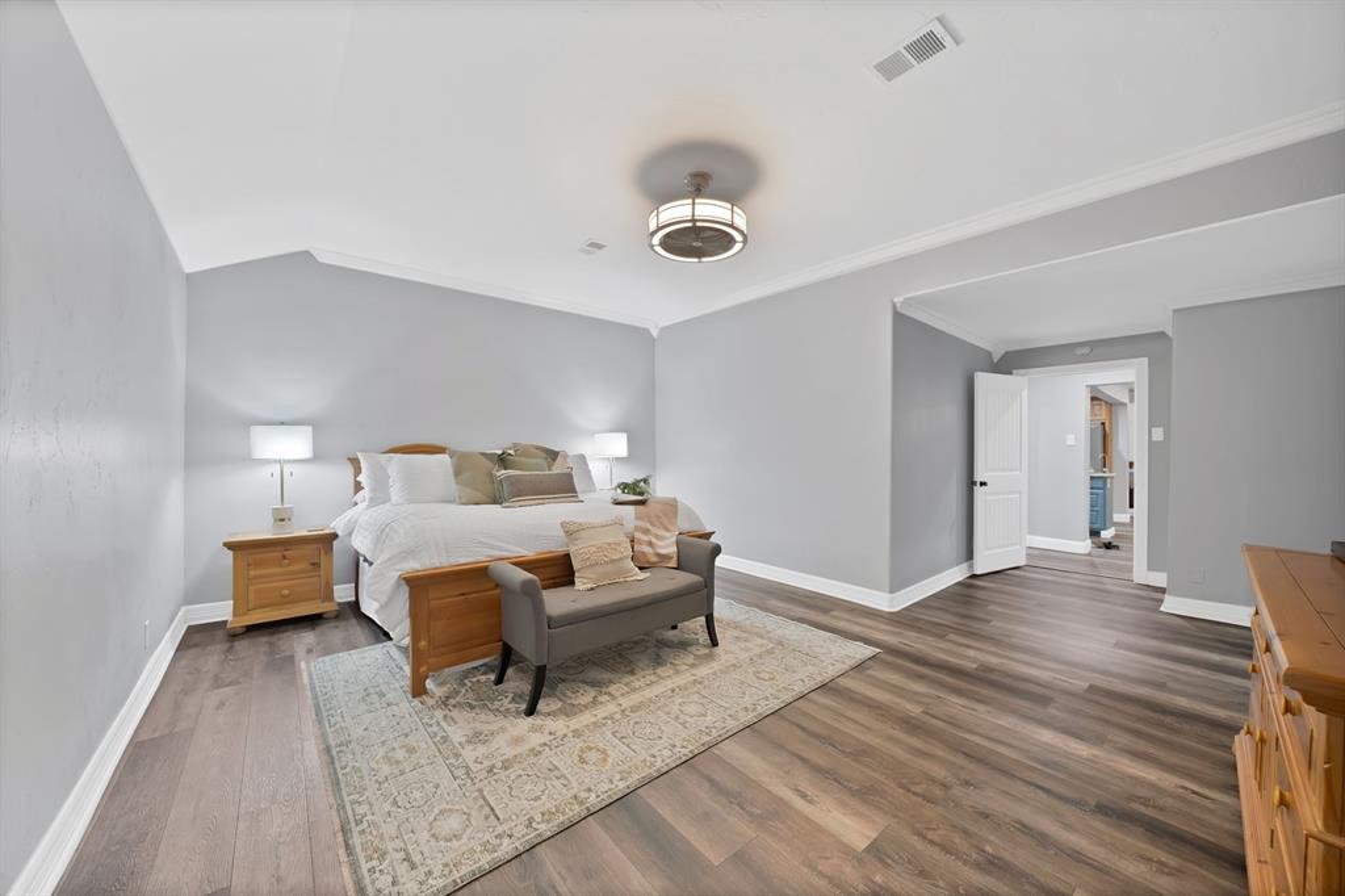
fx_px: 448
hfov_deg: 112.6
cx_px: 672
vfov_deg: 90.0
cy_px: 448
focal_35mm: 12
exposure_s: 1
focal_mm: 12
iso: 640
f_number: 9
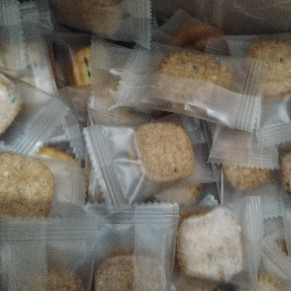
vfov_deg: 36.1
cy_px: 147
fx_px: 447
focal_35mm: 47
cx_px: 178
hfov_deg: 35.9
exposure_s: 1/16.7
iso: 3154
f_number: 1.8
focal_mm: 4.75
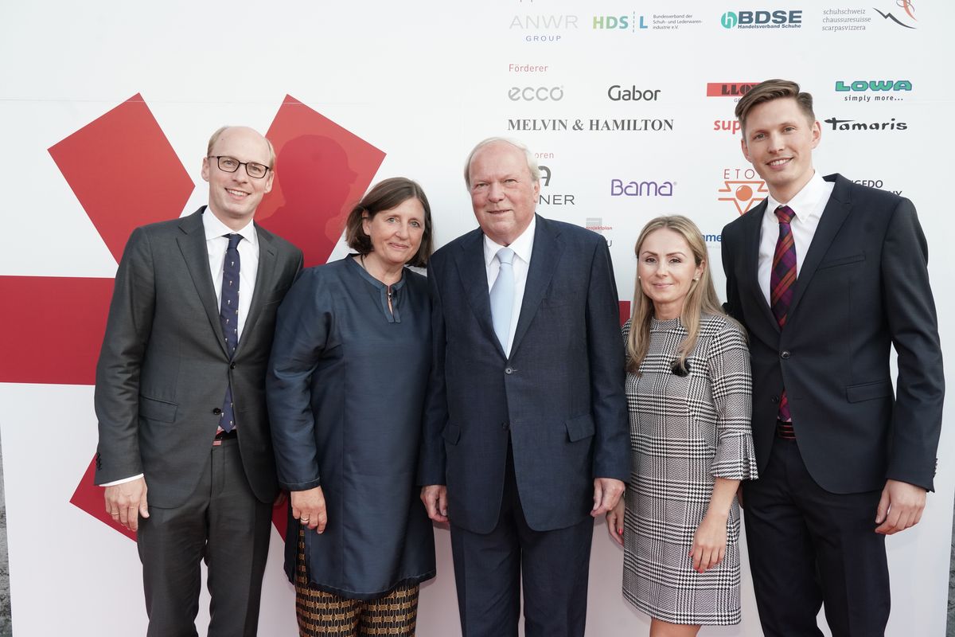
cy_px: 318
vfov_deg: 40.0
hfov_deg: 57.2
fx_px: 875
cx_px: 478
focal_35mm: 33
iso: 1600
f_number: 8
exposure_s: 1/250
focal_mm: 33
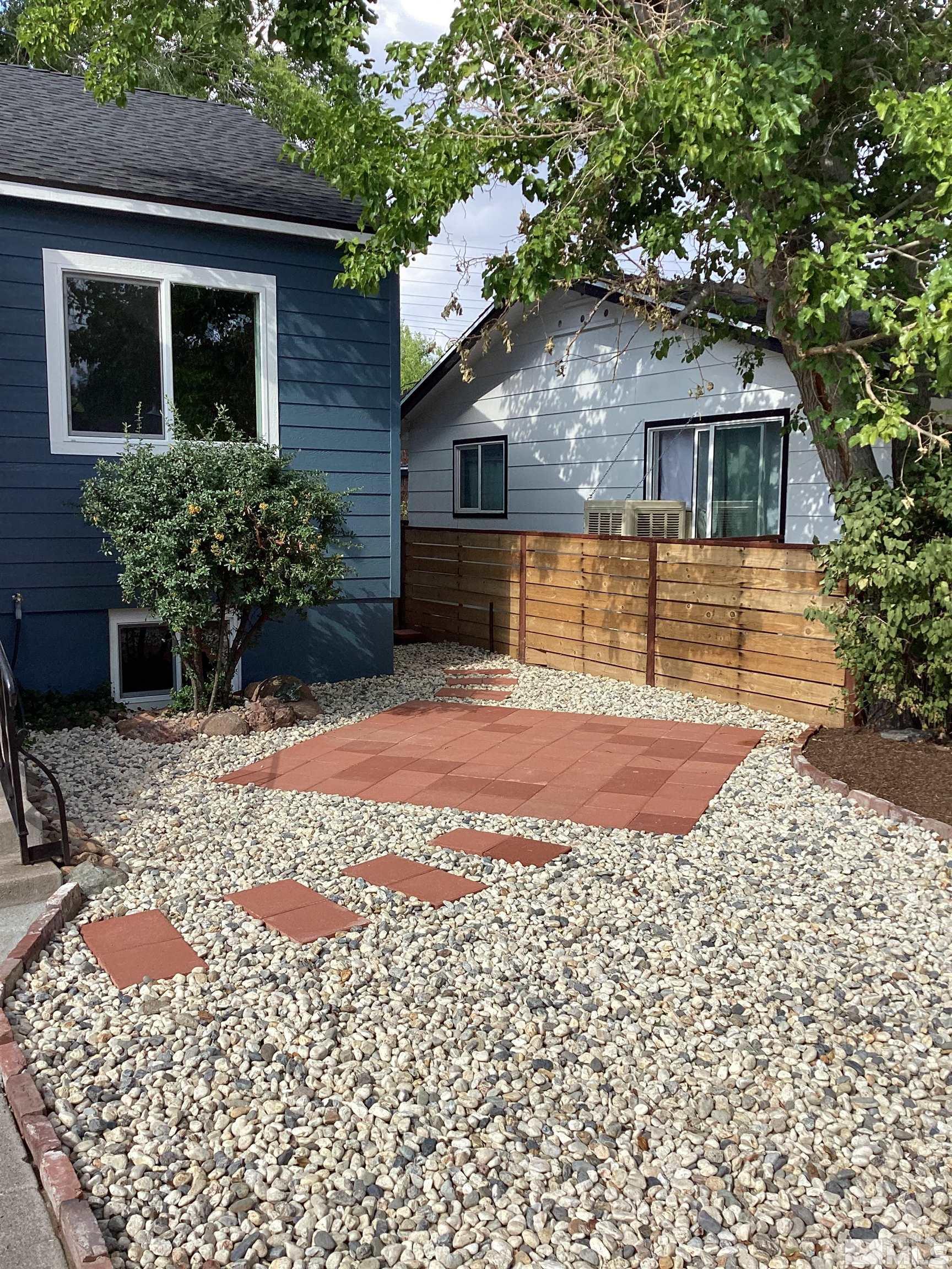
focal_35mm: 31
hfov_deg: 45.4
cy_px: 634
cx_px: 476
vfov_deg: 58.4
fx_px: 1137
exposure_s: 1/696
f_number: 2.4
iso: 25
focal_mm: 3.3
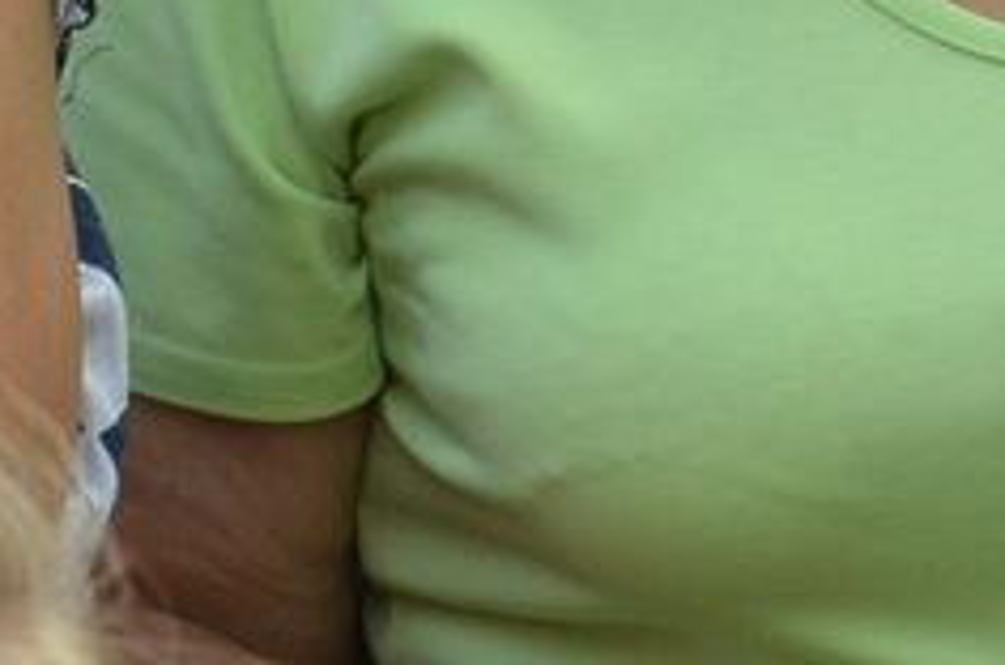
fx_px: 11136
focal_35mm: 400
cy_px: -428
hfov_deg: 5.1
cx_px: 1503
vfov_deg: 3.4
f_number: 9
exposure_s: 1/320
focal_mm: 45
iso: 640
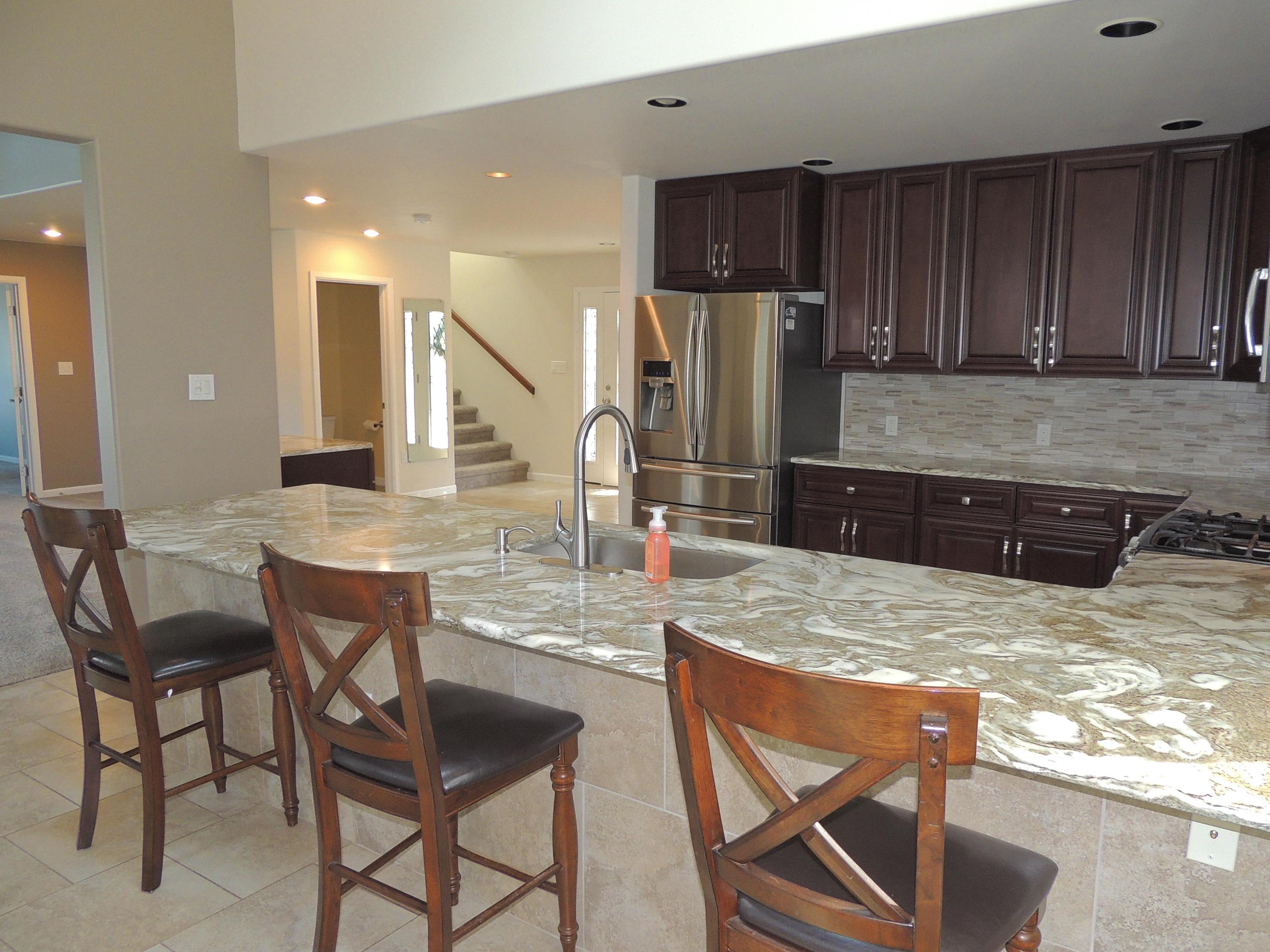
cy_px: 482
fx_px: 917
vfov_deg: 54.9
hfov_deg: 69.4
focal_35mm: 25
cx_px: 660
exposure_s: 1/40
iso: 280
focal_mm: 4.3
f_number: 3
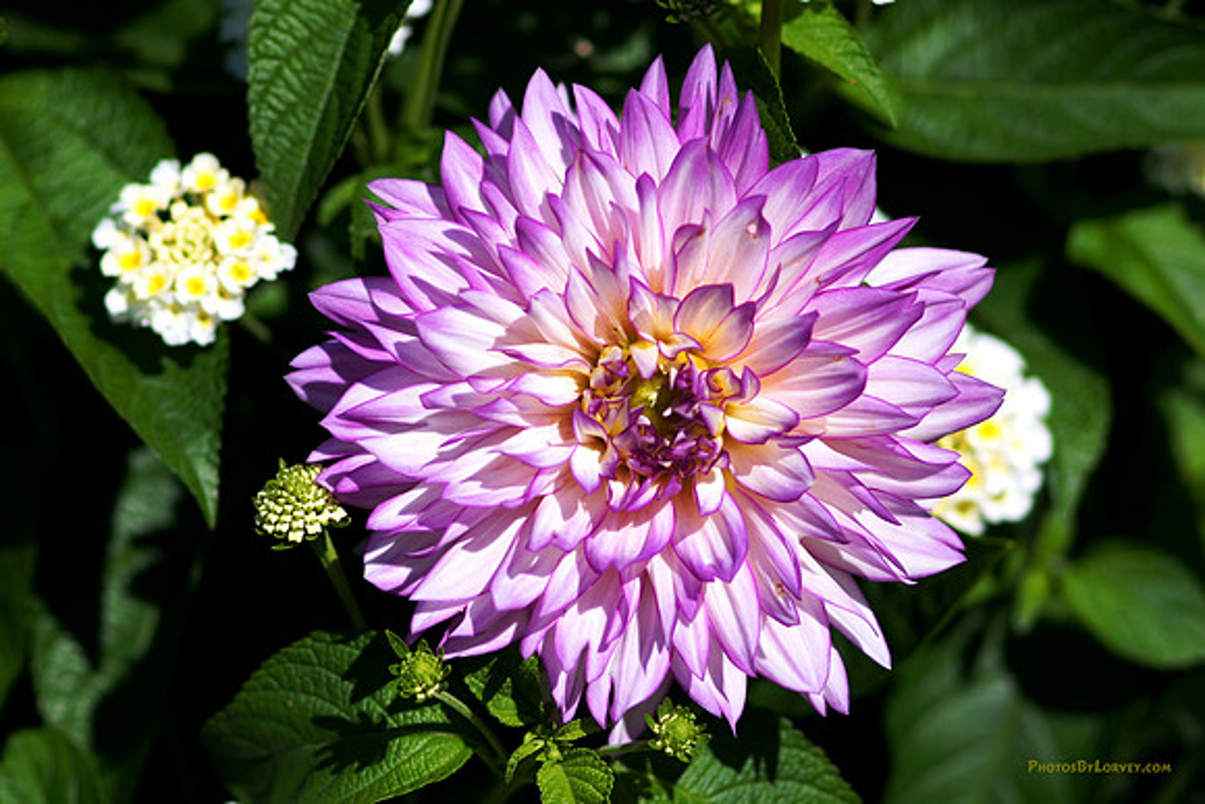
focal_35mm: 150
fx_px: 5022
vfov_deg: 9.2
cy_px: 402
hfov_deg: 13.7
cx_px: 602
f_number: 2.8
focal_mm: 100
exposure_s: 1/3200
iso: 100
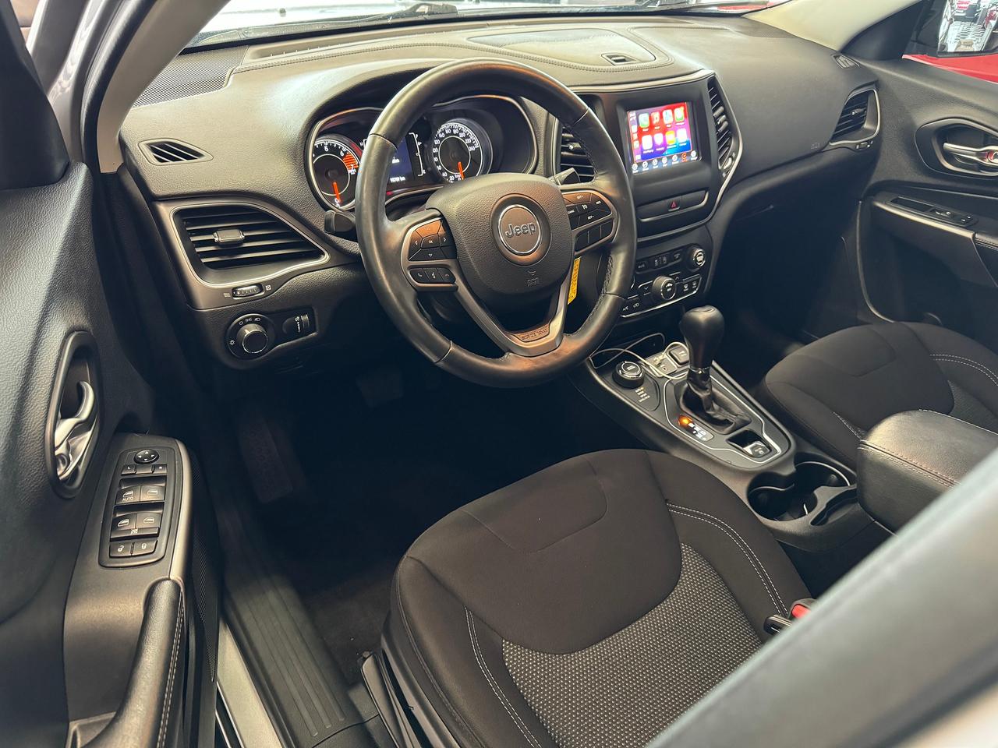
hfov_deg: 71.6
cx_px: 499
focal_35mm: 24
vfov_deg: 56.8
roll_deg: -3.6
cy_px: 374
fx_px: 692
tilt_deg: -35.5
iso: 1000
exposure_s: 1/40
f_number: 1.78
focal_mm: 6.76
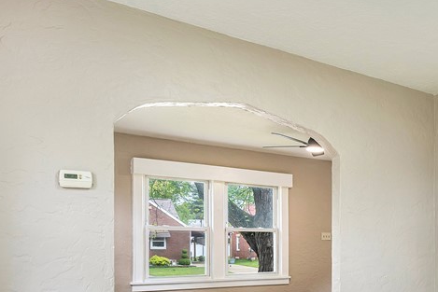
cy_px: 235
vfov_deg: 34.8
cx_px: 410
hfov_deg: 45.9
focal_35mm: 37
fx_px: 450
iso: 400
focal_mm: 16
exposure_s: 1/40
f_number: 4
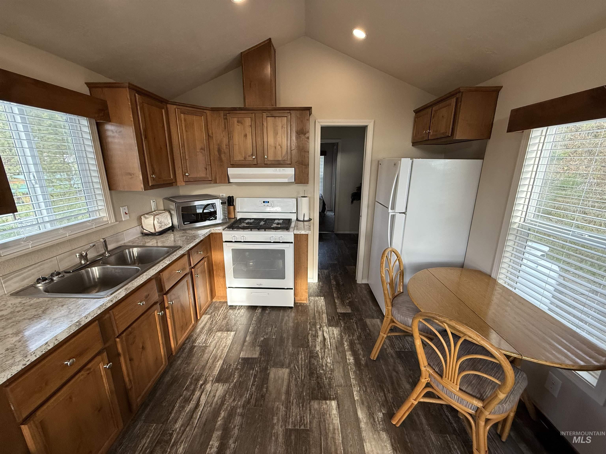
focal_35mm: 14
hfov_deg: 102.1
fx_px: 245
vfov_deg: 85.7
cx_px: 303
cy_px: 227
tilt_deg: -14.5
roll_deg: -0.6
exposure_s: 1/120
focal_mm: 2.22
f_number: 2.2
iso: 200
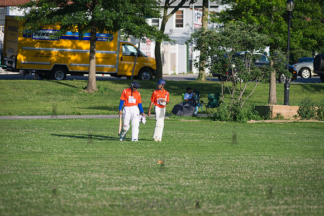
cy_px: 108
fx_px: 1800
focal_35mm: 200
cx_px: 162
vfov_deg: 6.9
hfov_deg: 10.3
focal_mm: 200
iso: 200
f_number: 2.8
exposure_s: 1/2500
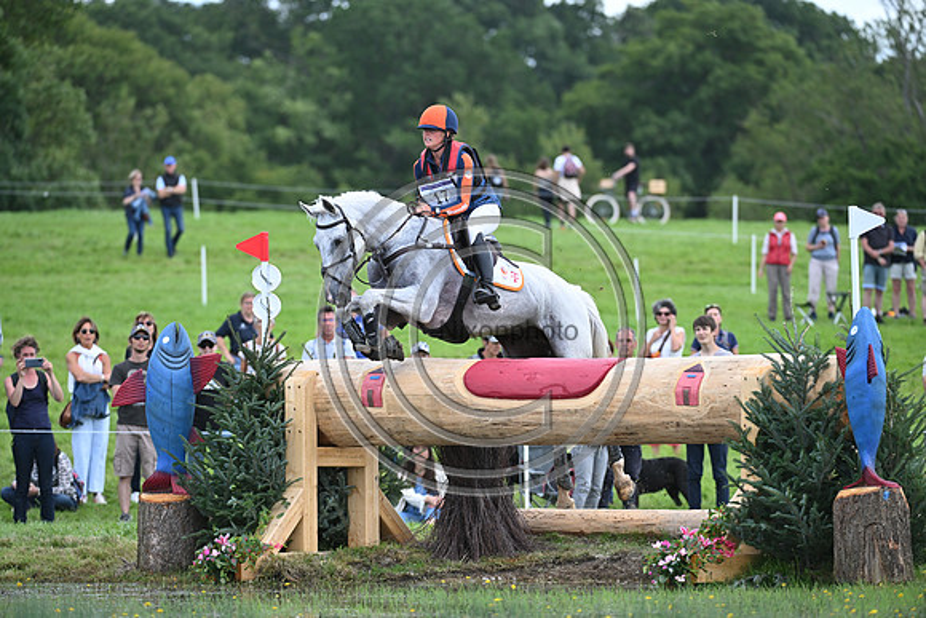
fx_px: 7204
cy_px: 309
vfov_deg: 4.9
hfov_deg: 7.4
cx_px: 463
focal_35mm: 280
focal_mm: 280
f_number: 5
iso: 800
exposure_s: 1/1600
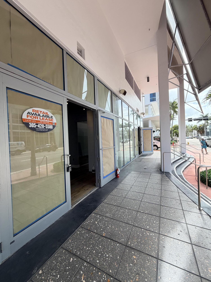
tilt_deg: +0.0
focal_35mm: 14
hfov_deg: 85.7
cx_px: 106
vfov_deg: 102.1
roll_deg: +2.4
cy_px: 141
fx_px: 114
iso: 64
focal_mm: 2.22
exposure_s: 1/502
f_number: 2.2
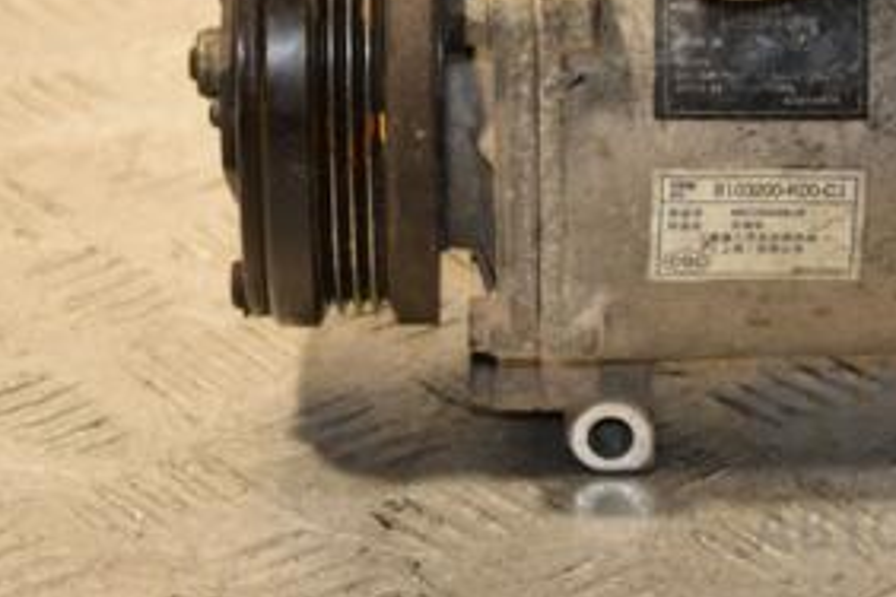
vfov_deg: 7.4
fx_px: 4604
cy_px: -25
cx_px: 693
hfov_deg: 11.1
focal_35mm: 185
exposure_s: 1/200
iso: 800
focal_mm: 58
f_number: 5
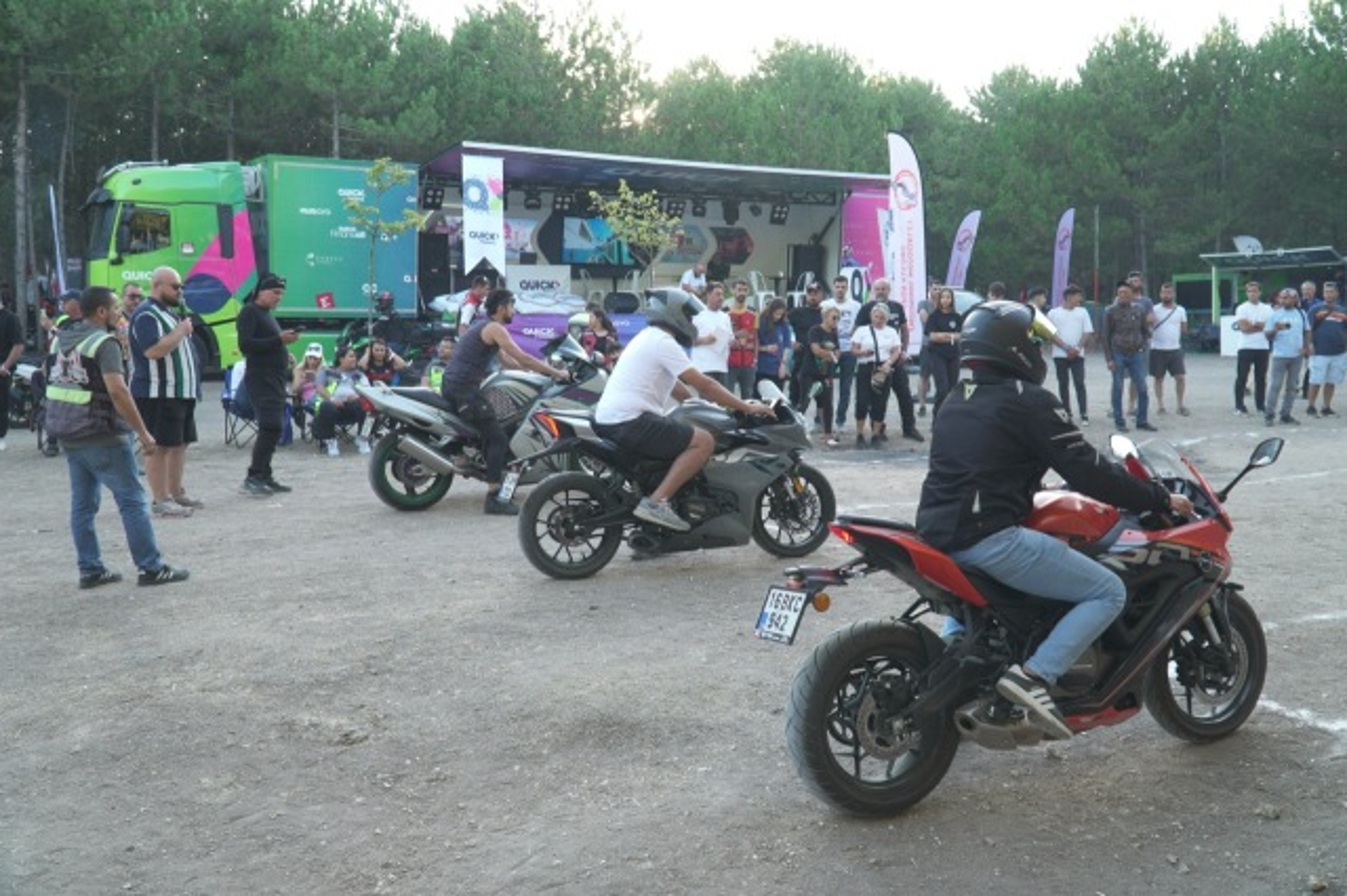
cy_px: 448
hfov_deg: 62.0
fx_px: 1122
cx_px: 674
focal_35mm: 30
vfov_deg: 43.6
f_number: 5
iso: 320
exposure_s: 1/100
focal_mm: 20
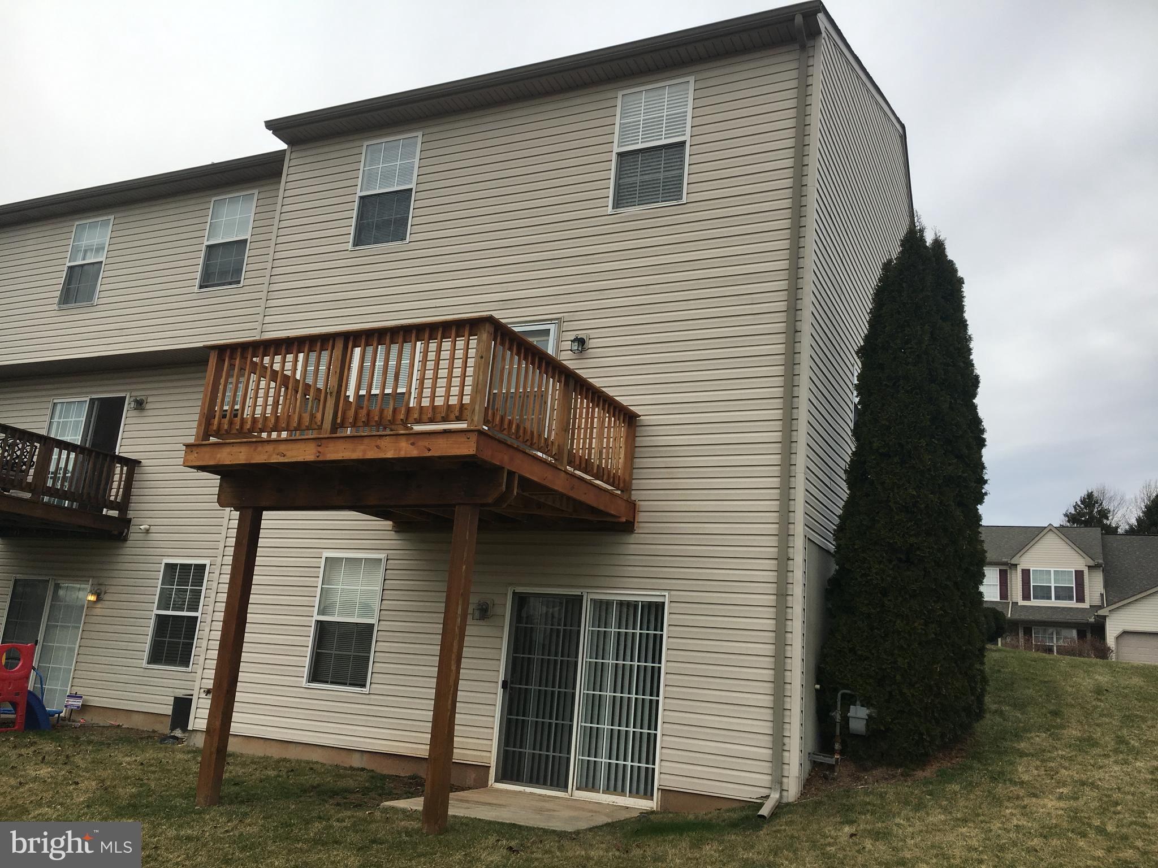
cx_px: 579
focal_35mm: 29
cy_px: 434
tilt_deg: +13.3
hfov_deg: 61.7
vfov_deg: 48.2
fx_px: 970
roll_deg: -3.9
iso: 25
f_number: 2.2
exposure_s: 1/1304
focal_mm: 4.15
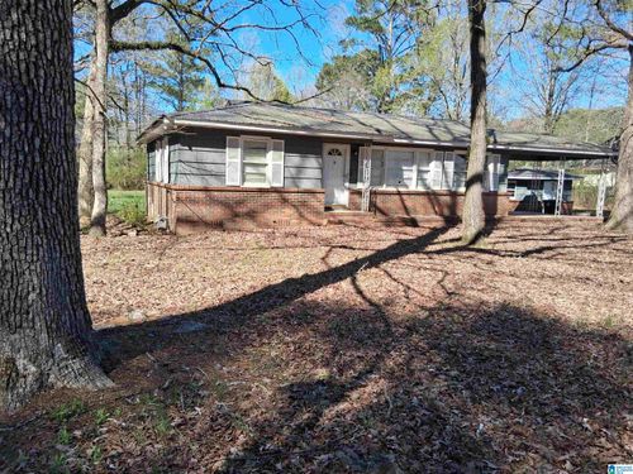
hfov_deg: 67.3
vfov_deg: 53.1
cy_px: 237
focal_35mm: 26
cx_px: 316
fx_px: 475
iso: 25
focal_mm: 3.98
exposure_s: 1/259
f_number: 1.8
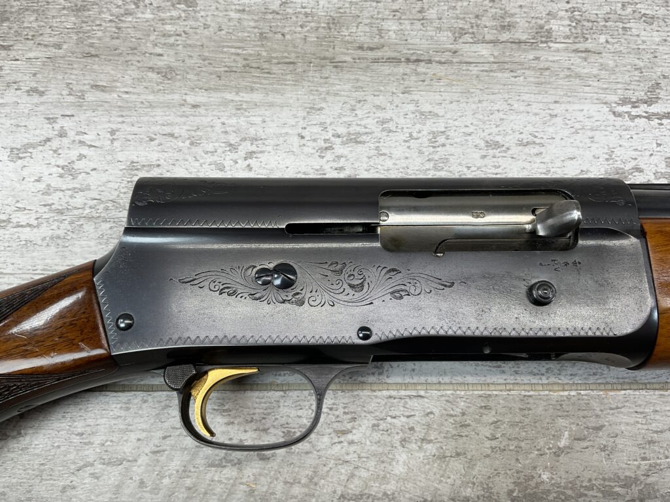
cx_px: 335
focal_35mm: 29
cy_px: 251
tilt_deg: -78.8
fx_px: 561
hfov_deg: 61.7
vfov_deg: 48.2
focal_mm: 3
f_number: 1.8
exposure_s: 1/125
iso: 16
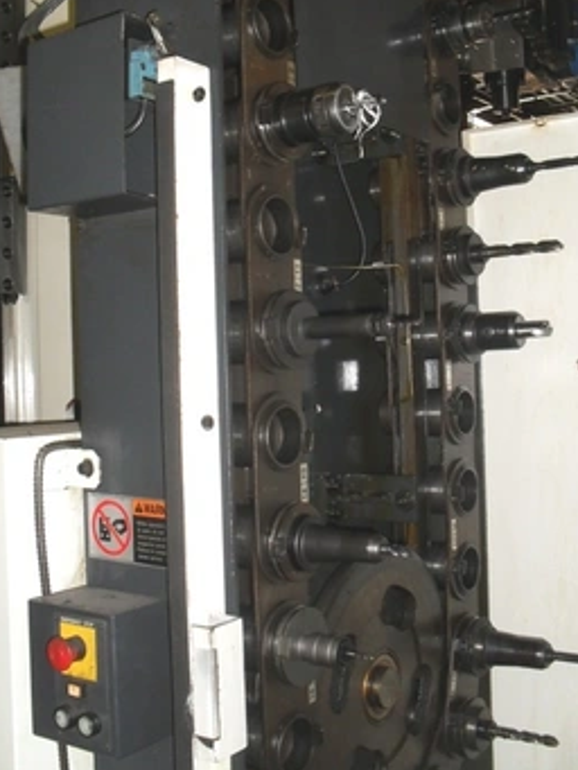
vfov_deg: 45.7
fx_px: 912
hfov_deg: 35.1
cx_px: 309
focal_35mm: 41
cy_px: 336
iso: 200
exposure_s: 1/45
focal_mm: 6.3
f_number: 3.2
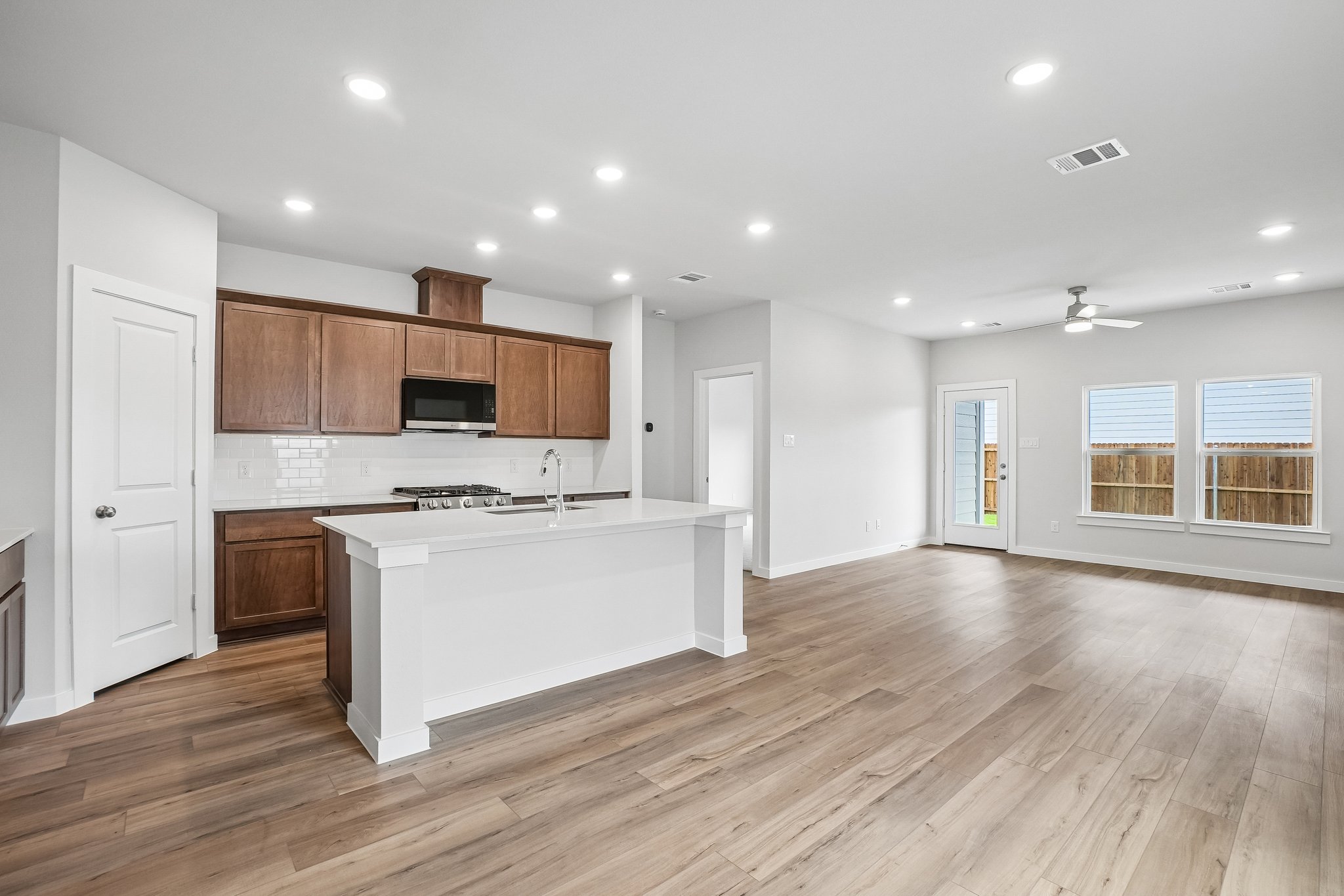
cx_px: 672
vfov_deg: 77.3
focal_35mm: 15
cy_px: 448
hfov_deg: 100.4
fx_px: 560
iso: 400
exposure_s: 1/25
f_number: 8
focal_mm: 10
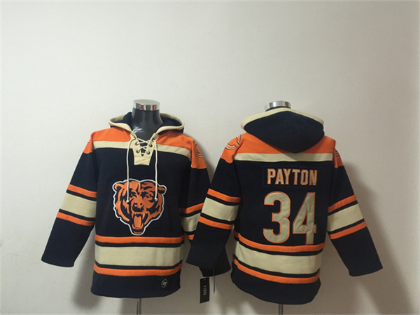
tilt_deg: +0.4
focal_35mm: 29
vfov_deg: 48.2
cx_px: 210
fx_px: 352
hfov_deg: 61.7
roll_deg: -3.2
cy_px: 158
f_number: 2.2
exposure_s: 1/10
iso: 125
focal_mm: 4.15
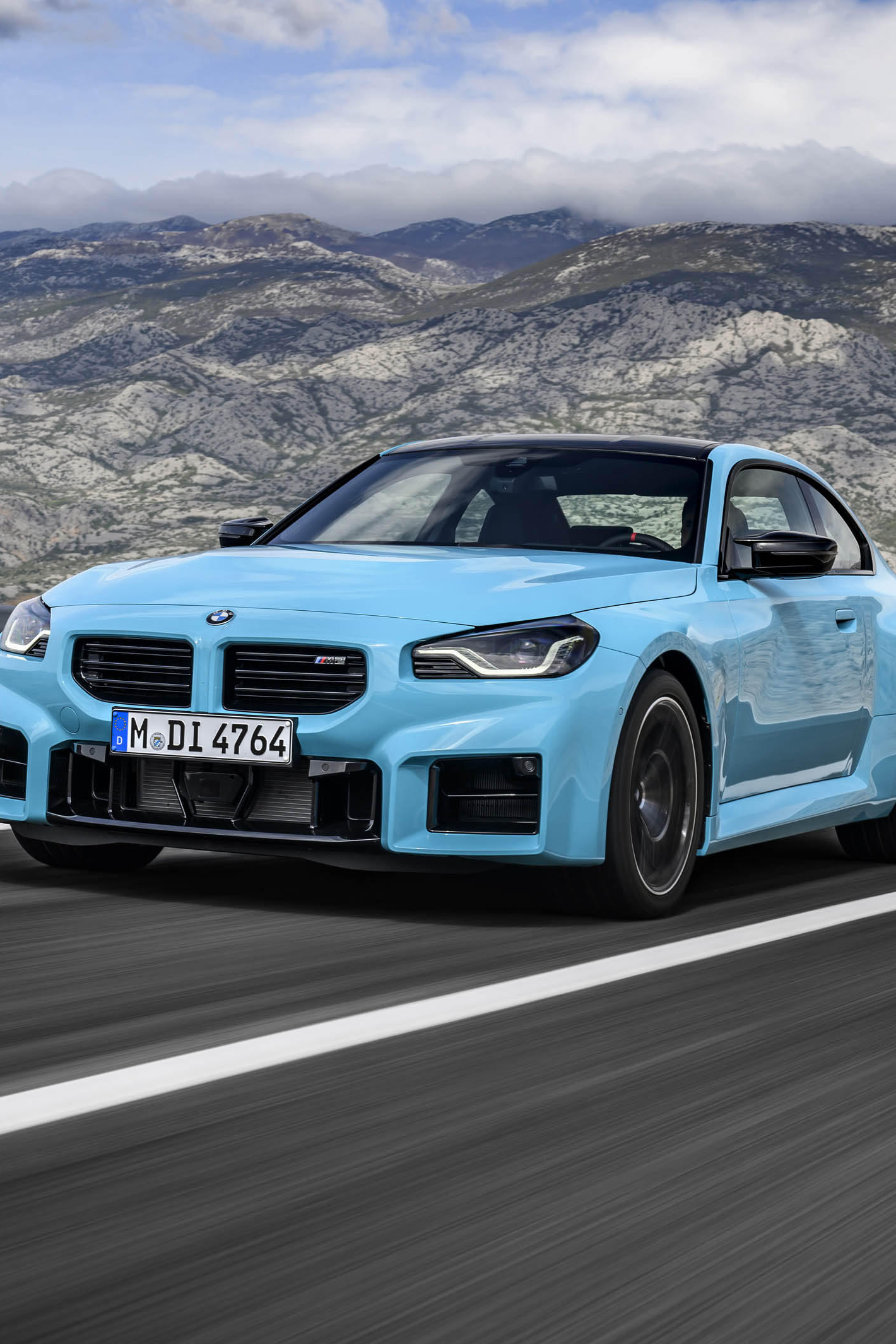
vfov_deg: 27.7
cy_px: 681
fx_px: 2725
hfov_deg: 18.7
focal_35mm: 73
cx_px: 373
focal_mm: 48
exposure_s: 1/13
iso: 32
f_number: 10
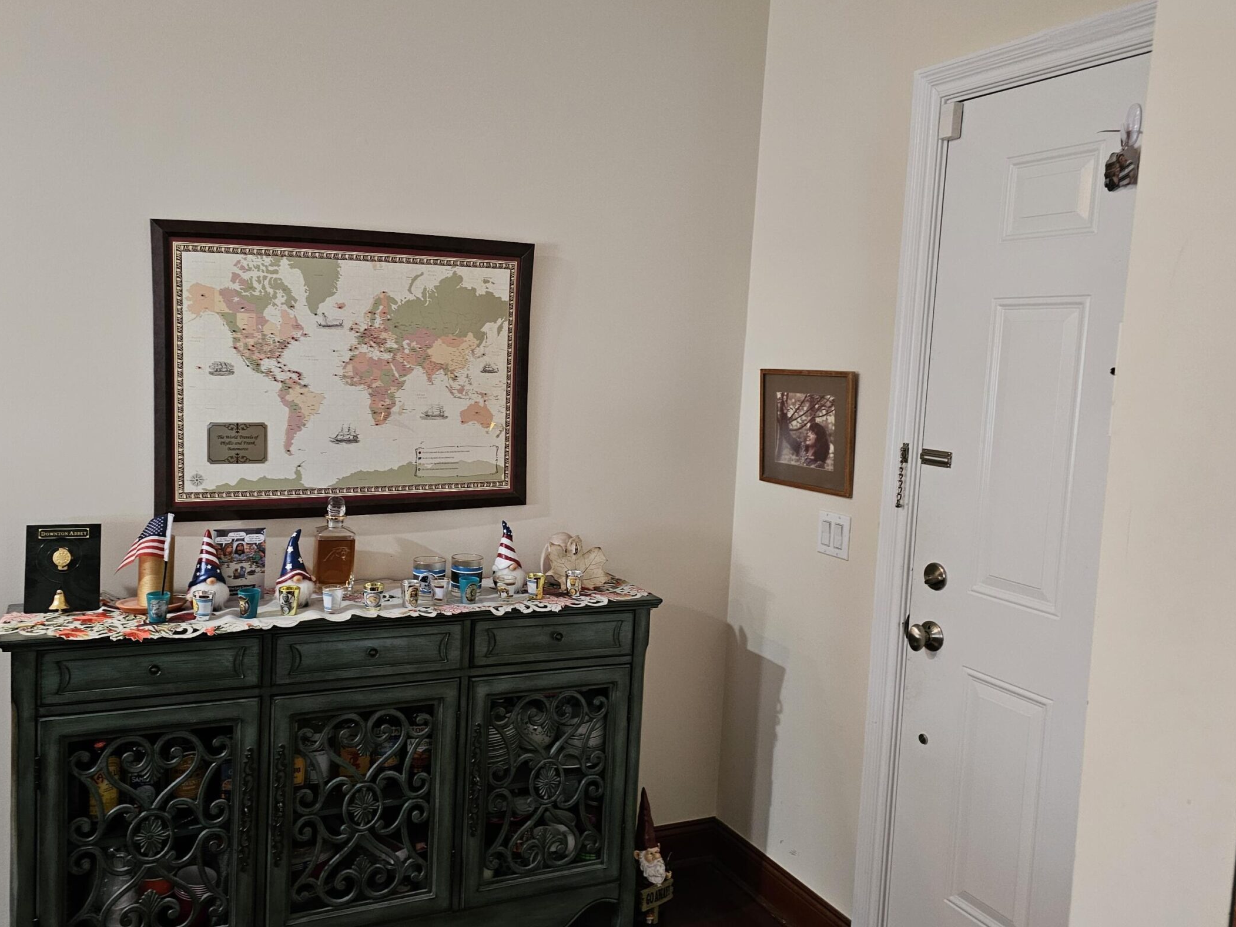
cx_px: 510
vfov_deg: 49.7
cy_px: 447
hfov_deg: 63.0
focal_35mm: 28
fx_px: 1000
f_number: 1.7
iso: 640
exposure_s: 1/24
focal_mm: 6.3
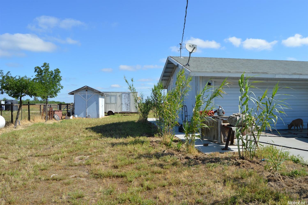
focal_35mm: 27
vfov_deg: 47.8
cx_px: 154
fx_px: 231
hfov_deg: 67.4
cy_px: 102
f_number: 8
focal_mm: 18
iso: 100
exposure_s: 1/250
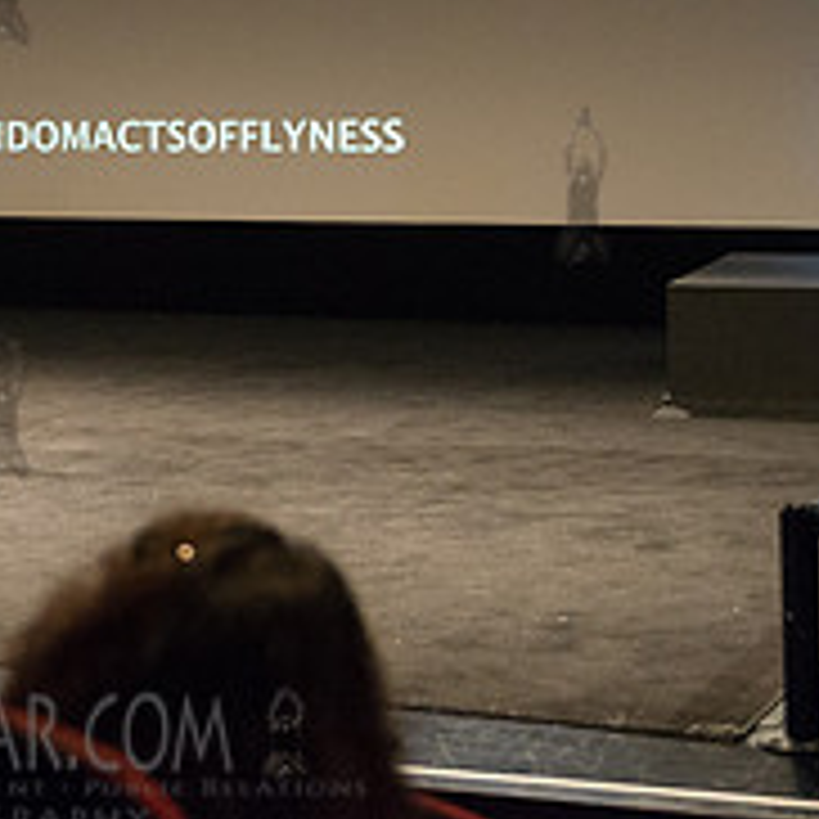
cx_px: 0
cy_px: -34
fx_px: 2543
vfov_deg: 17.8
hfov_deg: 17.9
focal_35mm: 95
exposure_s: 1/200
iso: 4000
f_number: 2.8
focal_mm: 35
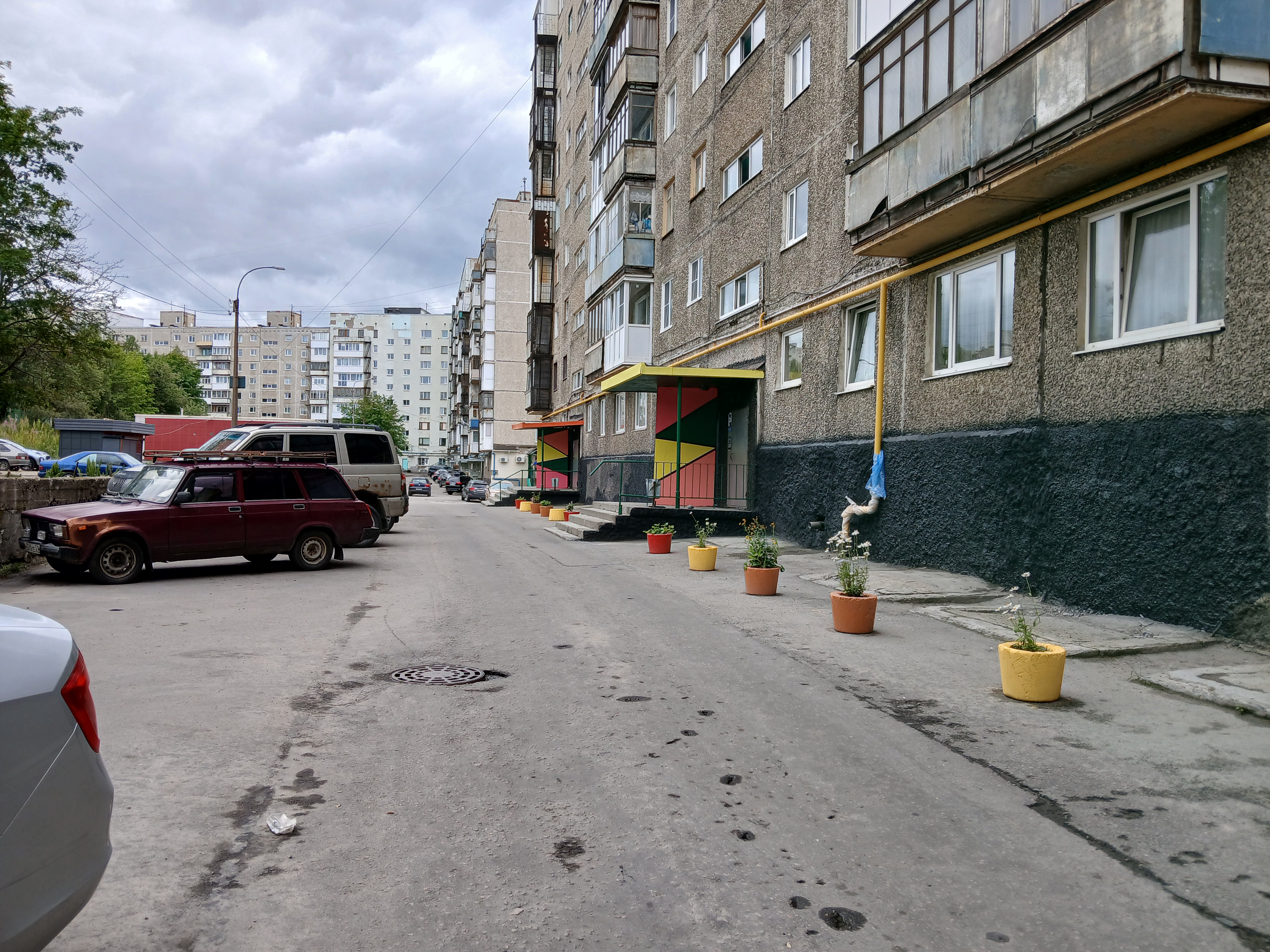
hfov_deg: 67.3
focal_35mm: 26
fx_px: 954
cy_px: 476
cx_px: 635
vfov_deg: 53.1
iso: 20
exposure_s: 1/202
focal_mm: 3.98
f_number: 1.8
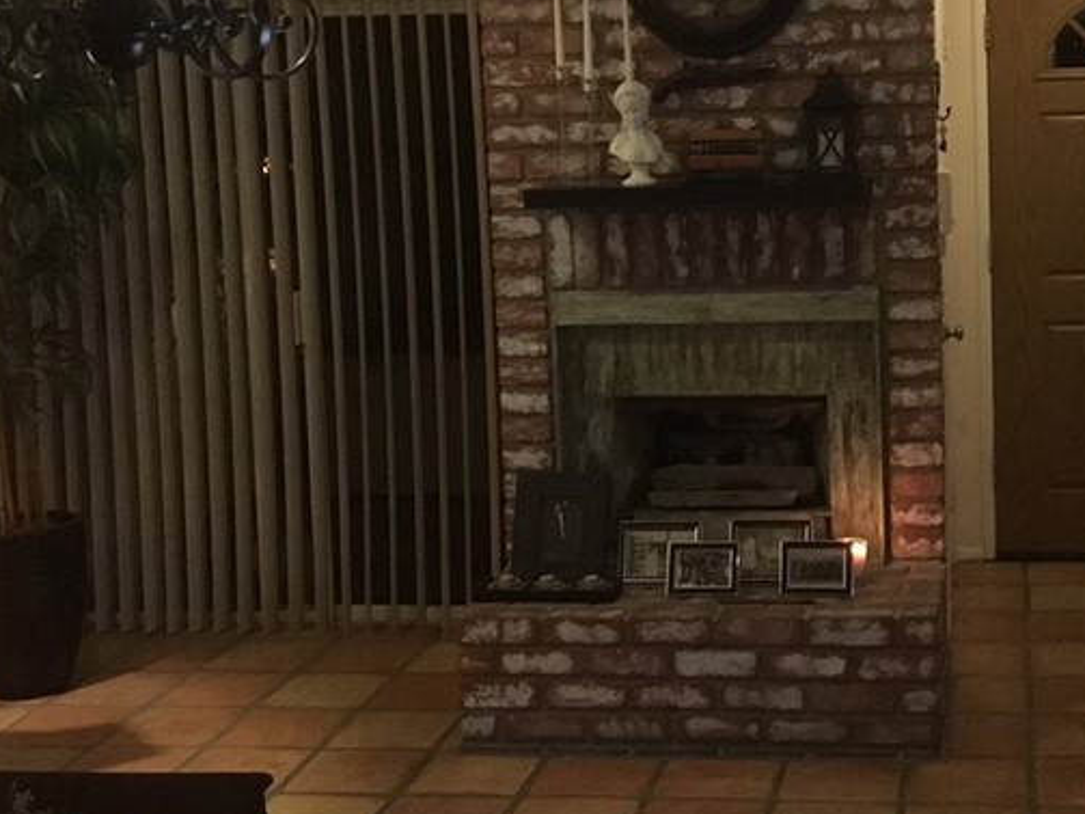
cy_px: 259
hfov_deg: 32.1
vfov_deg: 24.7
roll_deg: +1.5
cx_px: 807
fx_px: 1849
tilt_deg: -6.3
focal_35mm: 59
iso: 320
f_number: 2.2
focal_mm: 4.15
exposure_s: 1/15
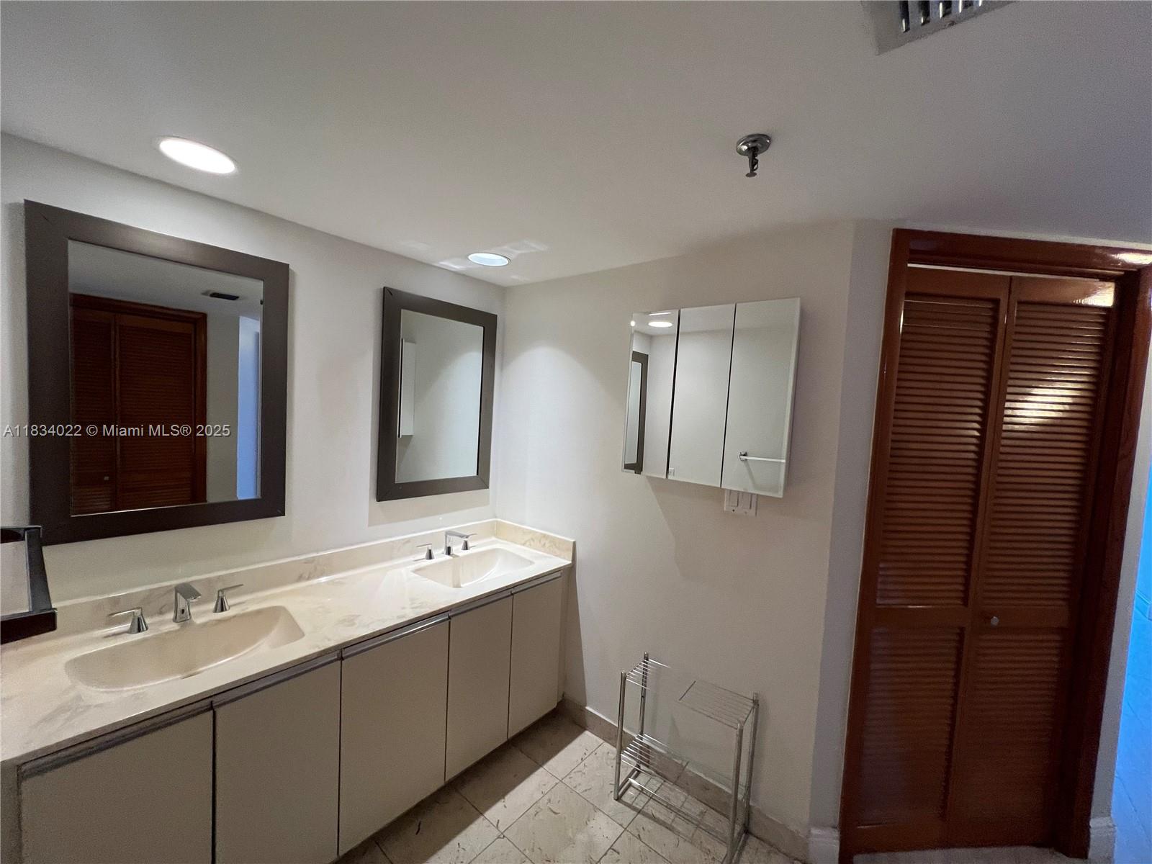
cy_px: 432
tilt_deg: -2.7
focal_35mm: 13
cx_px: 576
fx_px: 433
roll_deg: -2.9
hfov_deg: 106.2
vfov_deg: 89.9
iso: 250
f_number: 1.8
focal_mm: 1.57
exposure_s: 1/120
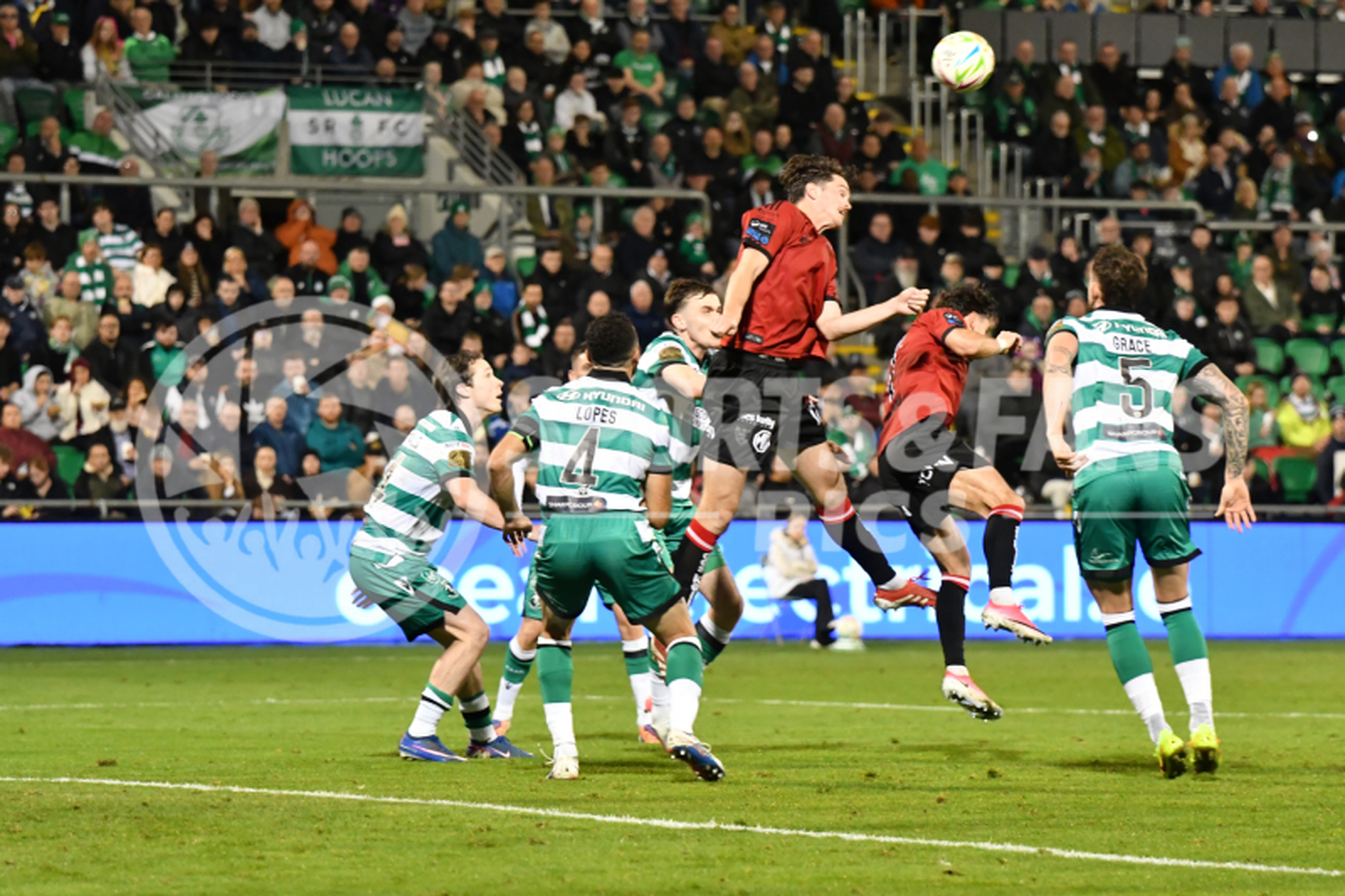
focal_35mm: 240
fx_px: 8964
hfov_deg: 8.6
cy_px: 448
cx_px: 672
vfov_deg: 5.7
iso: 5600
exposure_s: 1/1000
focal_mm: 160
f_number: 4
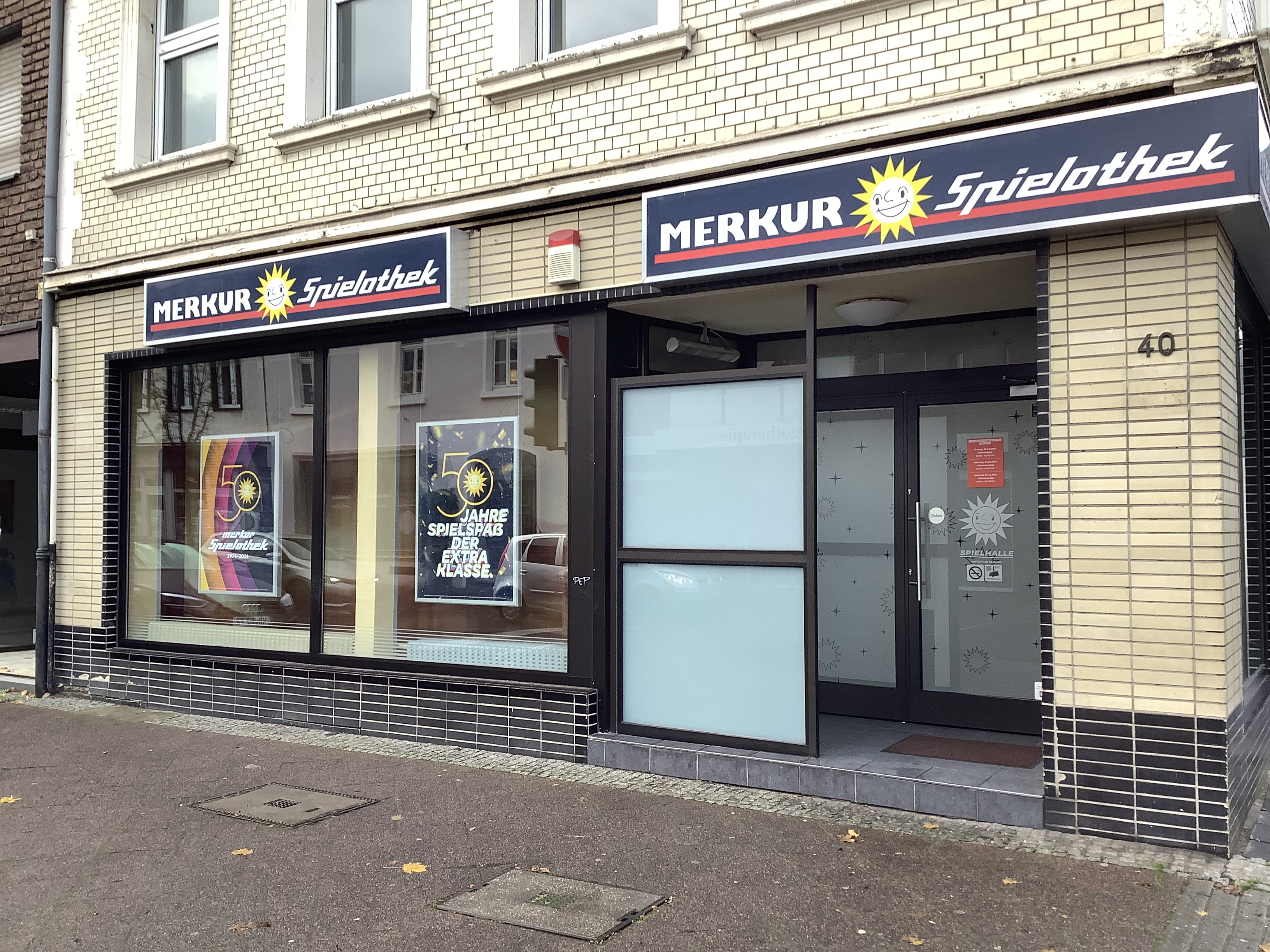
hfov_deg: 58.4
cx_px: 635
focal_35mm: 31
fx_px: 1137
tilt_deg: +2.2
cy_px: 476
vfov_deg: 45.4
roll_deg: -0.8
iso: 50
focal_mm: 3.3
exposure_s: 1/50
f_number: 2.4
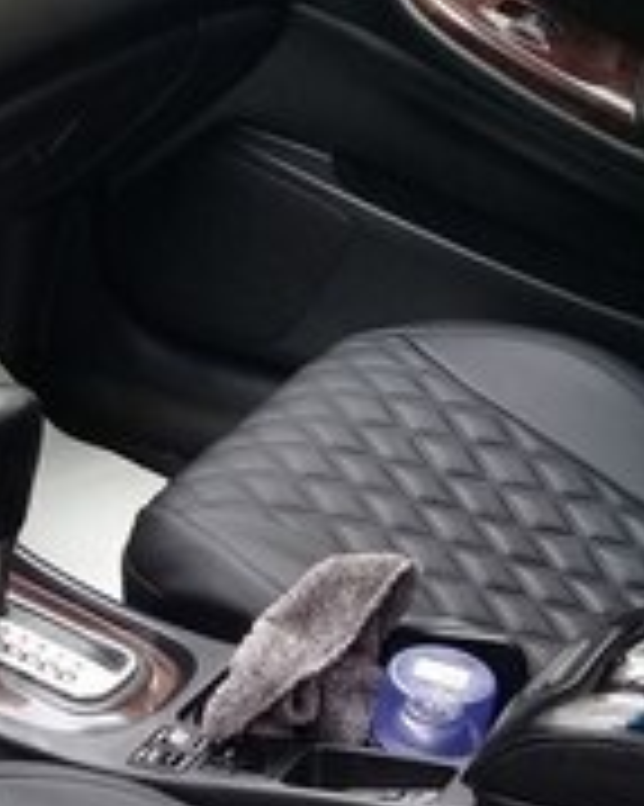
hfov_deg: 17.2
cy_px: 680
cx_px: -189
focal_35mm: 84
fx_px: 2003
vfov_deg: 22.4
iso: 64
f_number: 2.2
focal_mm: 3.3
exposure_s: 1/50
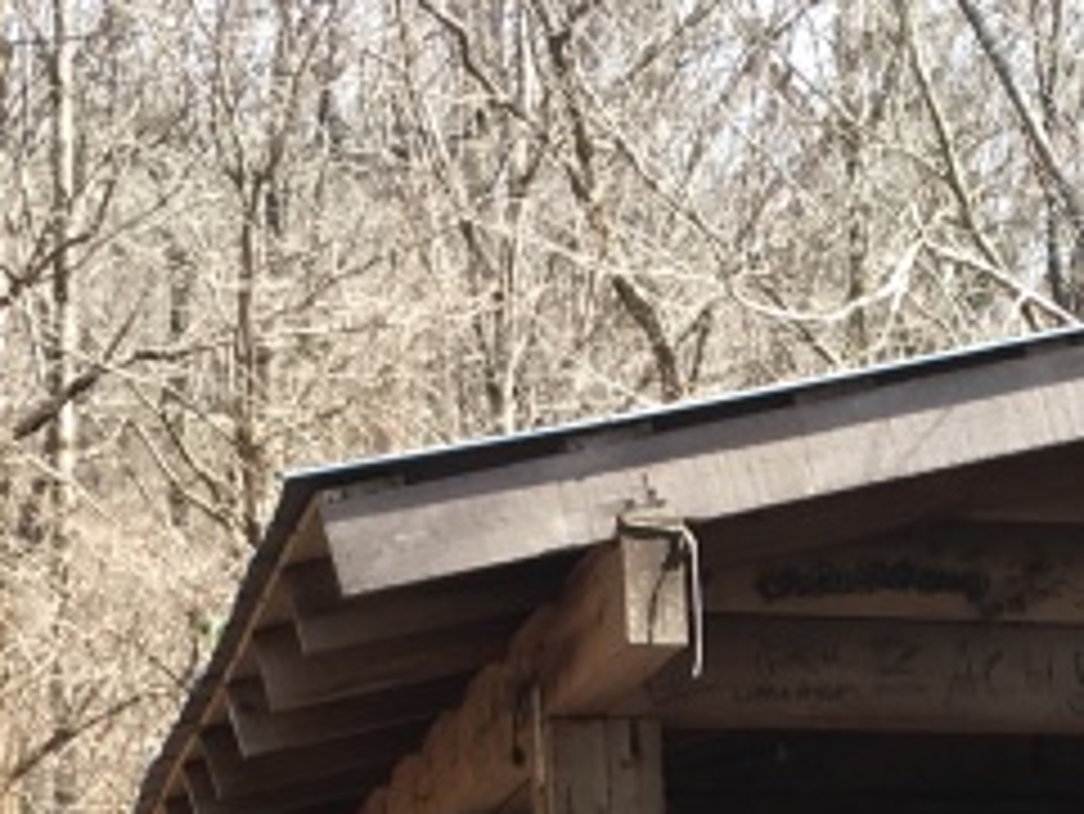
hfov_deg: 15.7
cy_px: 1498
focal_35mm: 123
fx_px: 3854
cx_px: 1111
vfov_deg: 11.2
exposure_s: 1/211
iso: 25
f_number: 2.2
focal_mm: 4.15
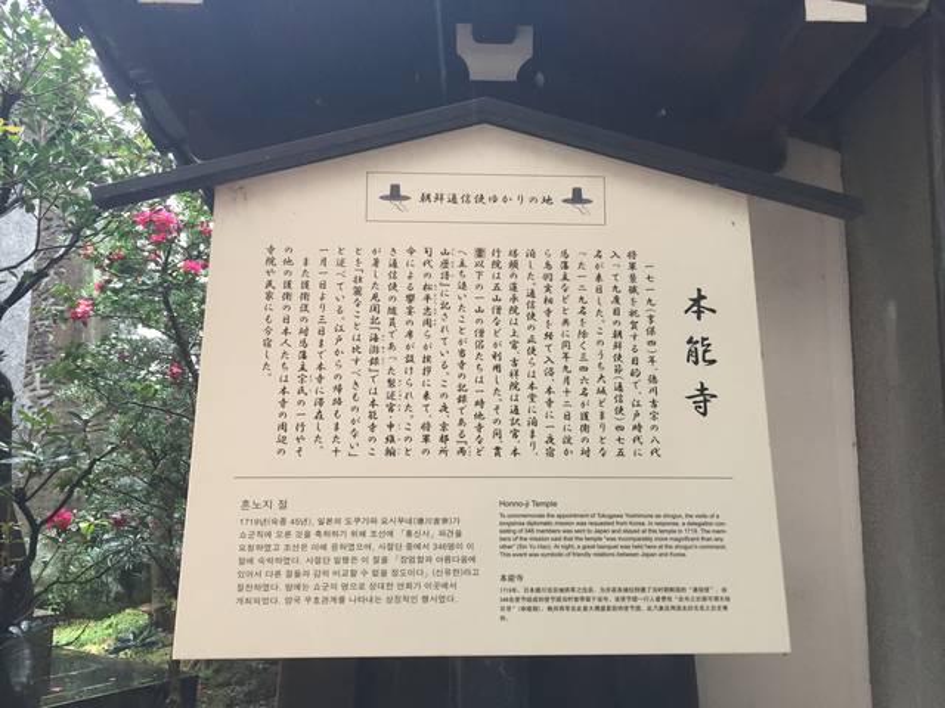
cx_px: 472
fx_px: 792
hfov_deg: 61.7
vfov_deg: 48.2
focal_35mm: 29
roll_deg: -0.5
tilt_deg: +8.9
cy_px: 354
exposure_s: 1/30
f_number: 2.2
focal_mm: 4.15
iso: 100
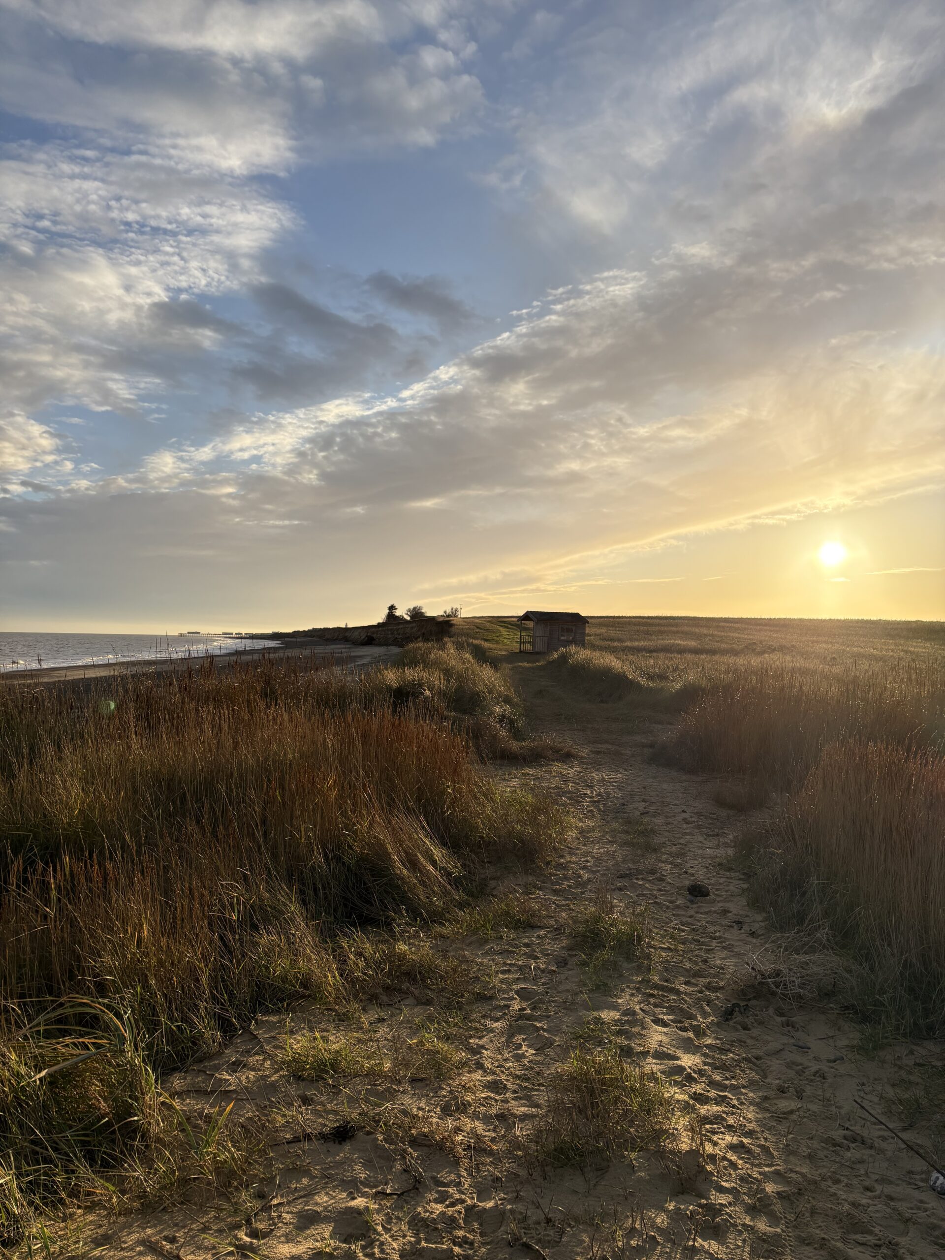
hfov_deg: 53.1
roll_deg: -1.3
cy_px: 630
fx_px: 946
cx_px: 472
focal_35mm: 26
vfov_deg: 67.3
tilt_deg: +0.6
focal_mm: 5.96
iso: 64
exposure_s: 1/4608
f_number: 1.6
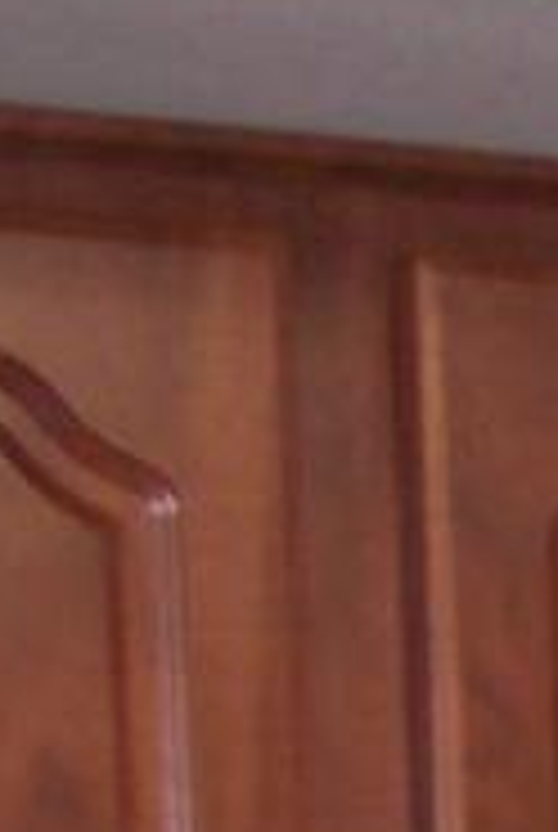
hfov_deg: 4.1
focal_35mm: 307
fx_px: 7111
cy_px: 2384
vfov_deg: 6.2
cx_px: 2403
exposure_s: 1/30
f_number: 2.8
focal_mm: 8
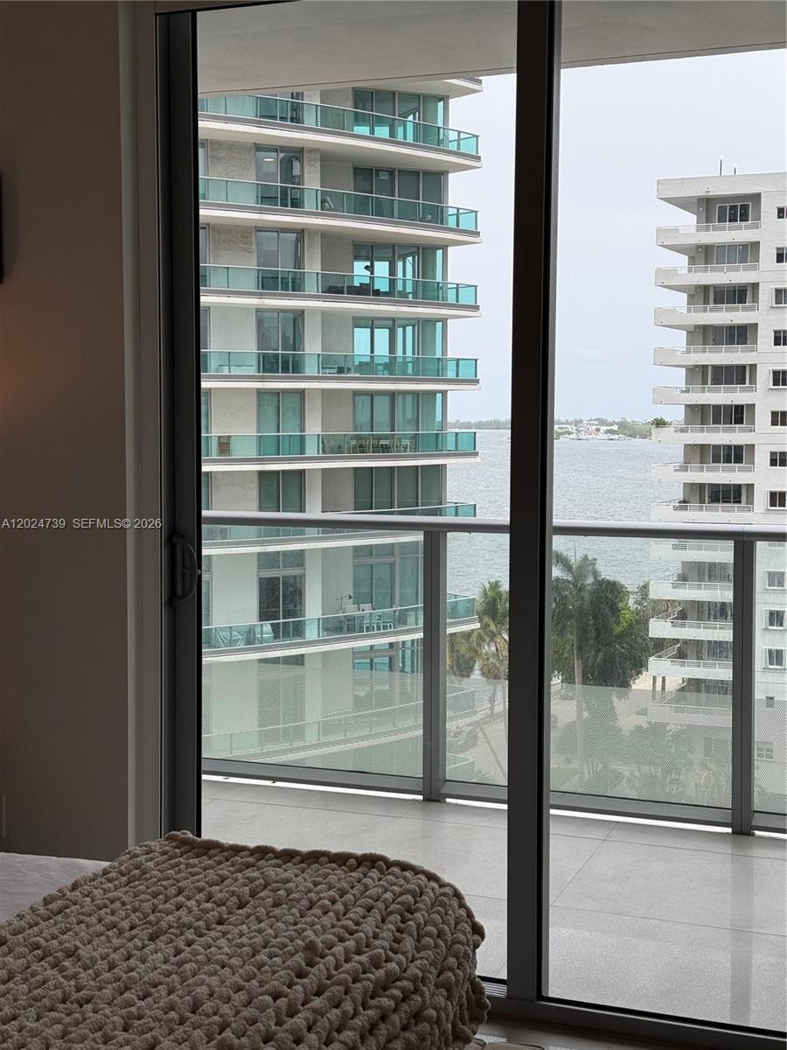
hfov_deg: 30.3
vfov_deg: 39.7
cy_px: 525
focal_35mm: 48
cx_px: 394
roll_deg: -0.5
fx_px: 1455
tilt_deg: -2.5
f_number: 1.78
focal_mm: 6.76
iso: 64
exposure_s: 1/1085
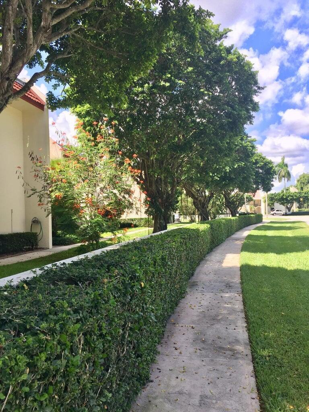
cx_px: 154
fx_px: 345
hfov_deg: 48.2
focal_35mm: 29
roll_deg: +1.5
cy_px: 206
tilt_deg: +1.5
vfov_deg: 61.7
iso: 32
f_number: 2.2
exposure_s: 1/719
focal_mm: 4.15
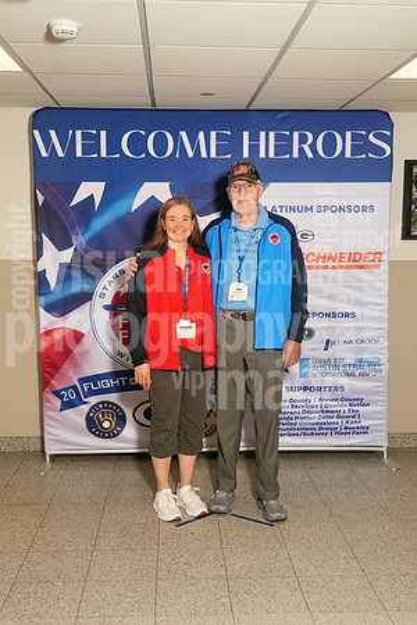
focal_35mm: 44
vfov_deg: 45.0
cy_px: 312
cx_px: 208
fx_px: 756
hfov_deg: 30.8
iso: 400
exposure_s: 1/100
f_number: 8
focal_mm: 29
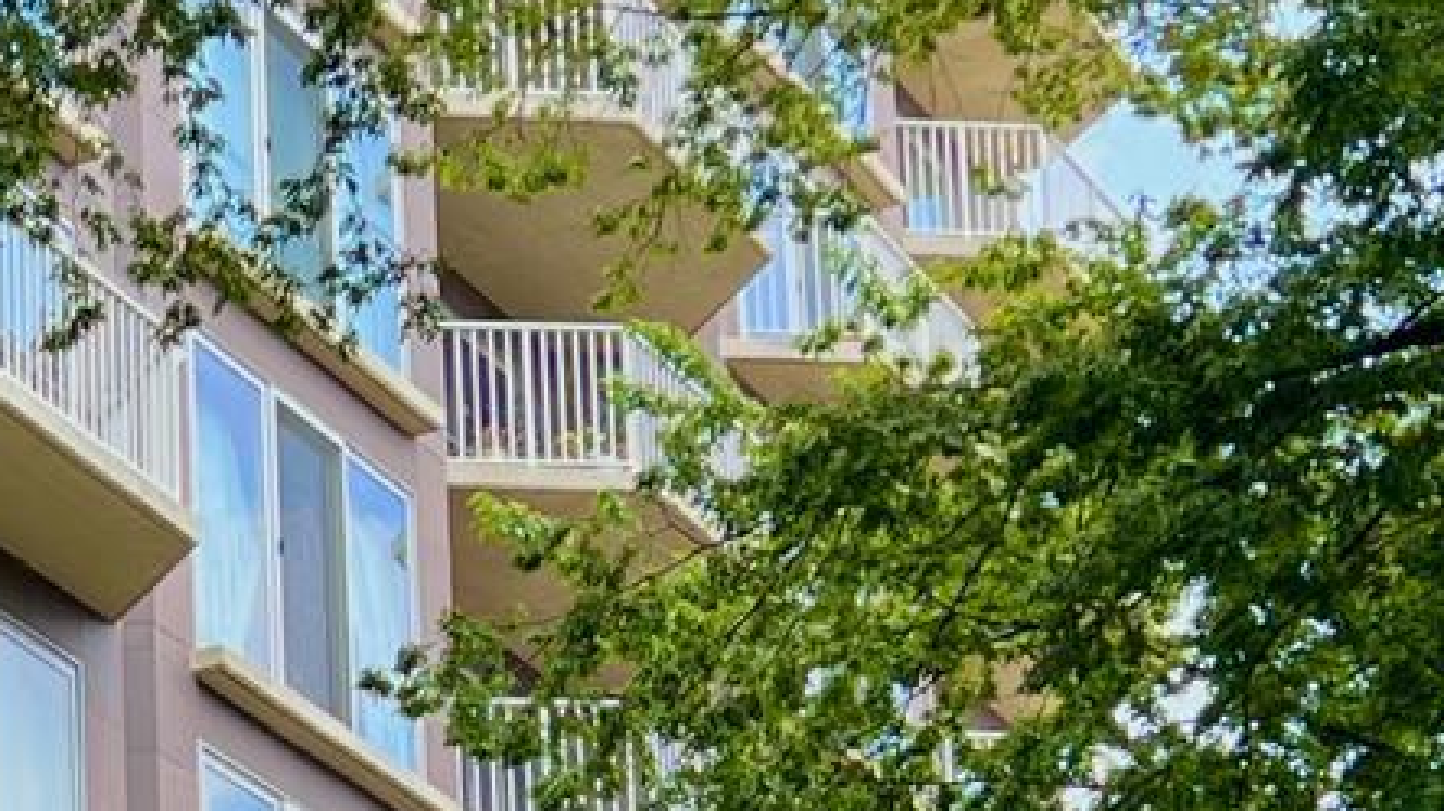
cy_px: 1394
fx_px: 5015
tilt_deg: +15.5
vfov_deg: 8.9
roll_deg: -1.7
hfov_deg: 15.5
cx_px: -499
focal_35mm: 131
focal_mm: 5.7
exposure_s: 1/718
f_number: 1.5
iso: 50
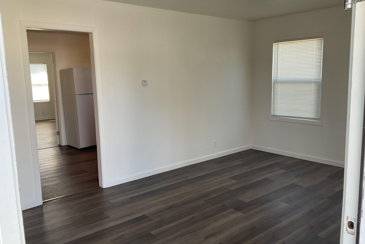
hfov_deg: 60.3
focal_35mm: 31
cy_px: 125
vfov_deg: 42.3
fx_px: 314
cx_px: 187
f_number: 1.8
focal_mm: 3
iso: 50
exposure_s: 1/120
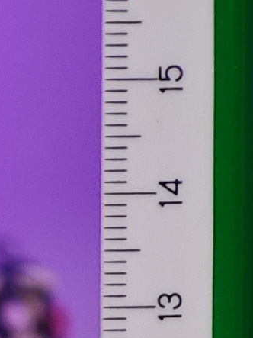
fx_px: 5743
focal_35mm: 589
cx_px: -502
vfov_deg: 3.3
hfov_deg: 2.5
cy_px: 847
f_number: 2.4
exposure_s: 1/17.1
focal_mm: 7.48
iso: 400
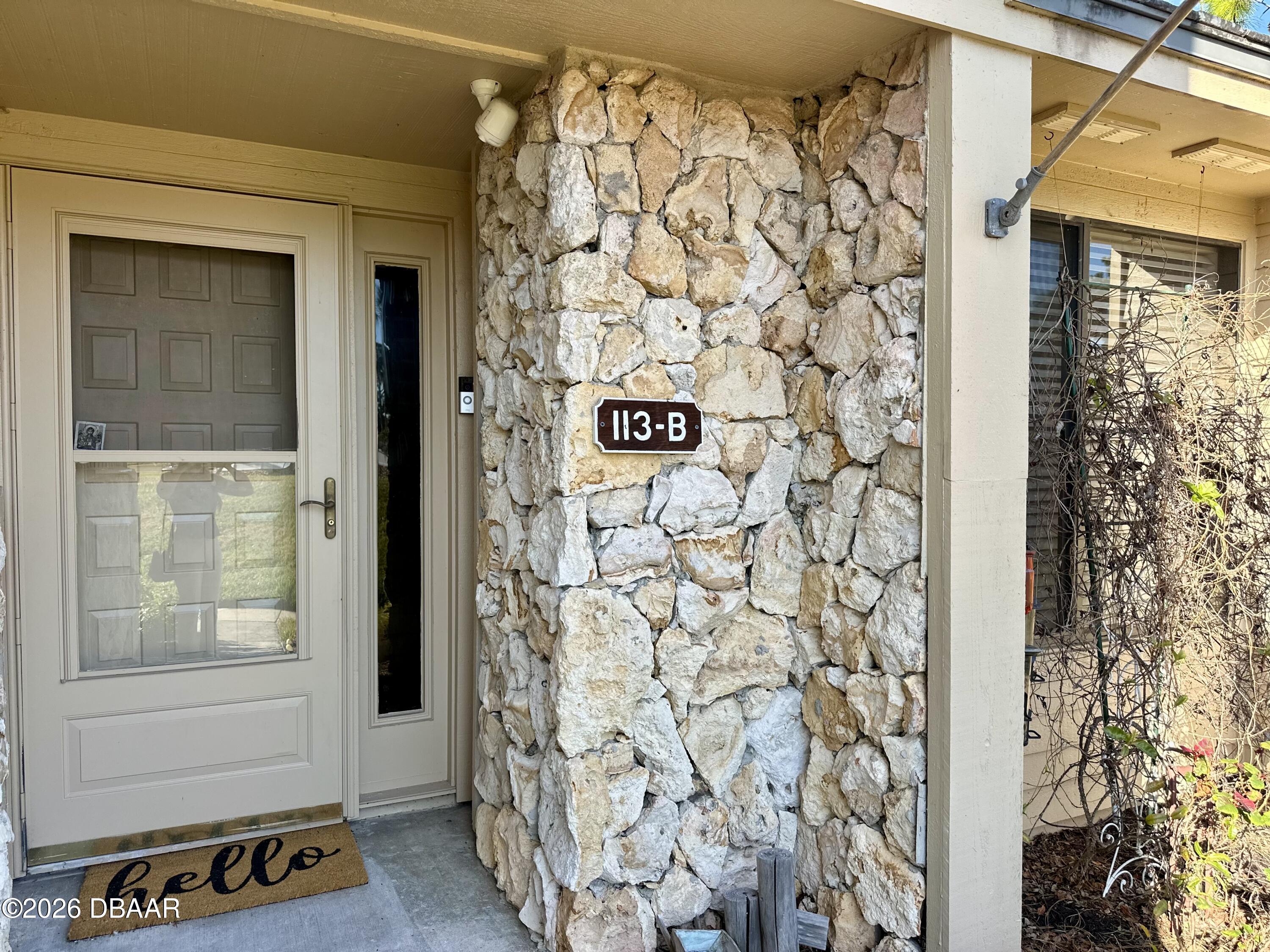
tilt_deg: -0.7
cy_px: 476
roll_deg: +0.1
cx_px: 635
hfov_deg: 71.6
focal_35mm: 24
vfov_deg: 56.8
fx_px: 881
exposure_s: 1/750
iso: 80
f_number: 1.78
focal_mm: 6.86
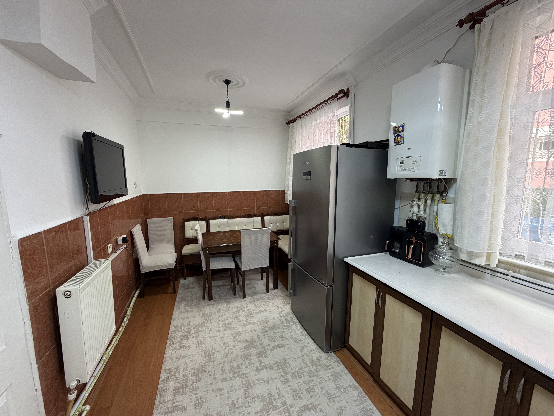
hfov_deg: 102.1
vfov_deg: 85.7
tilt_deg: -7.8
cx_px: 277
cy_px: 208
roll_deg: +0.9
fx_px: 224
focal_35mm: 14
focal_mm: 2.22
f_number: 2.2
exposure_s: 1/100
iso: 160
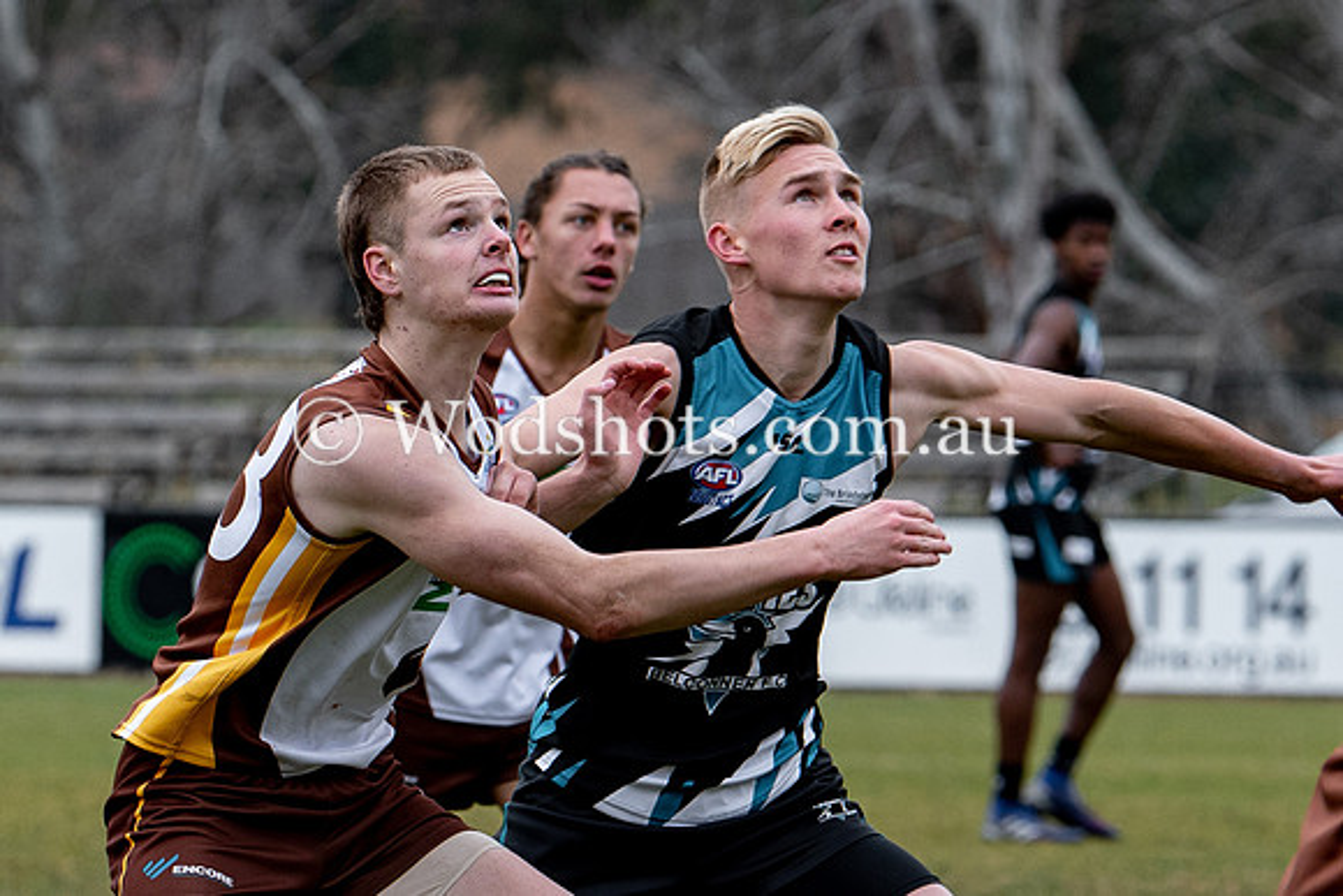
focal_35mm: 556
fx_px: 20741
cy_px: 393
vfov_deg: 2.5
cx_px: 414
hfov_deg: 3.7
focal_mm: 135
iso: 280
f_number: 4
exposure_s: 1/800
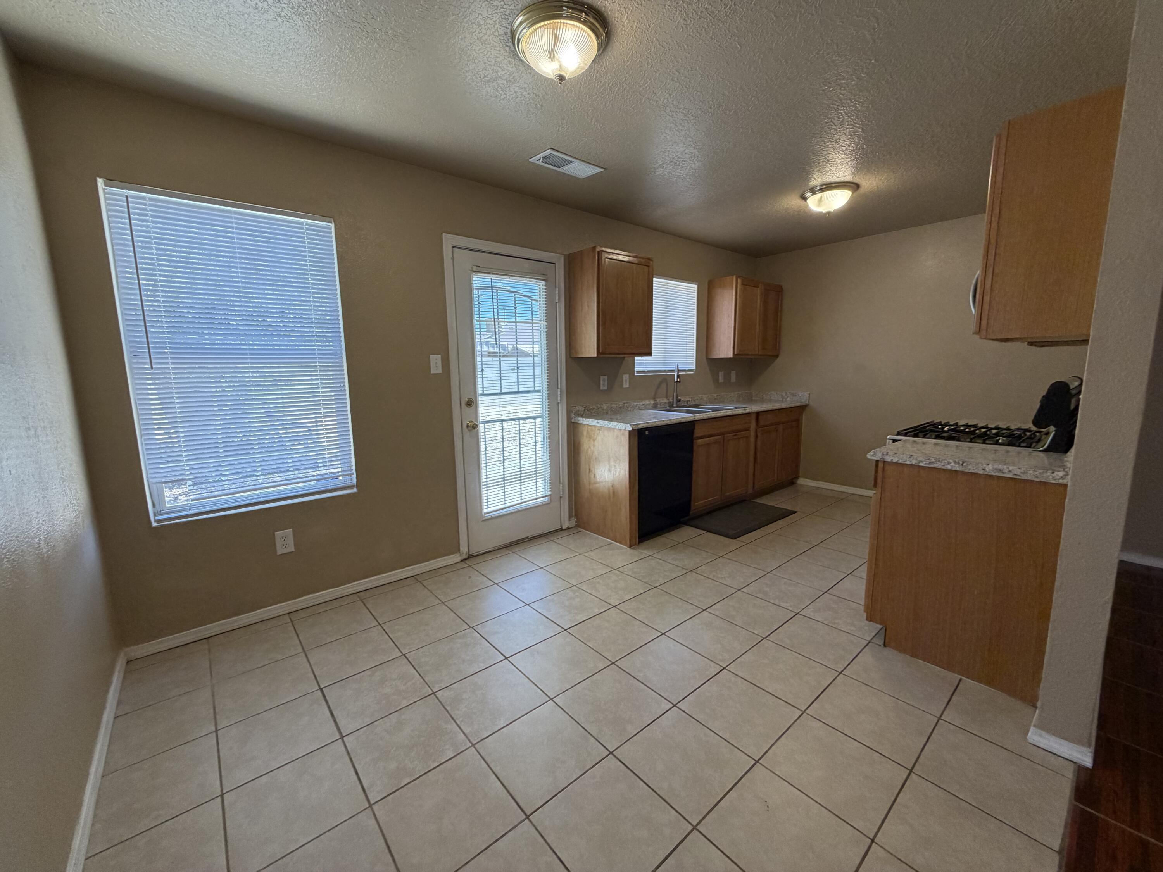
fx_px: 470
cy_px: 436
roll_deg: +1.2
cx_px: 582
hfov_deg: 102.1
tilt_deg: -7.7
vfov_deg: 85.7
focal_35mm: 14
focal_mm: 2.22
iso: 200
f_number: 2.2
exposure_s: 1/120
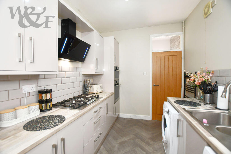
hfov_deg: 100.4
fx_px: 96
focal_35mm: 15
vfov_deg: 77.3
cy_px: 77
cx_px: 116
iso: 560
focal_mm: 10
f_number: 4
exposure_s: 1/60
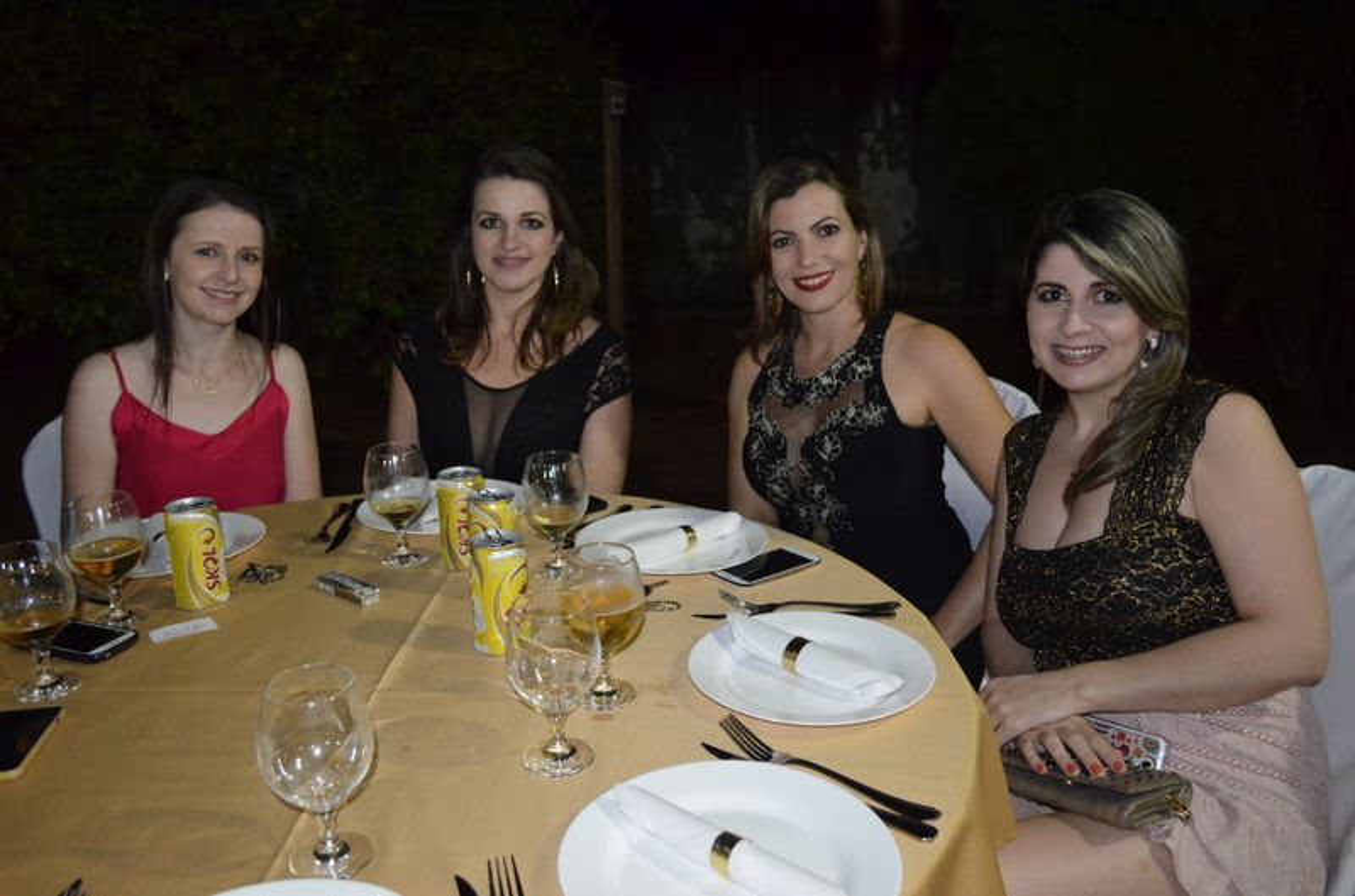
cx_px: 678
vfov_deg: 43.4
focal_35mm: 30
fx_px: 1126
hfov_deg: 62.1
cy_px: 448
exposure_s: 1/60
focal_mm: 20
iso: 3200
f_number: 3.8
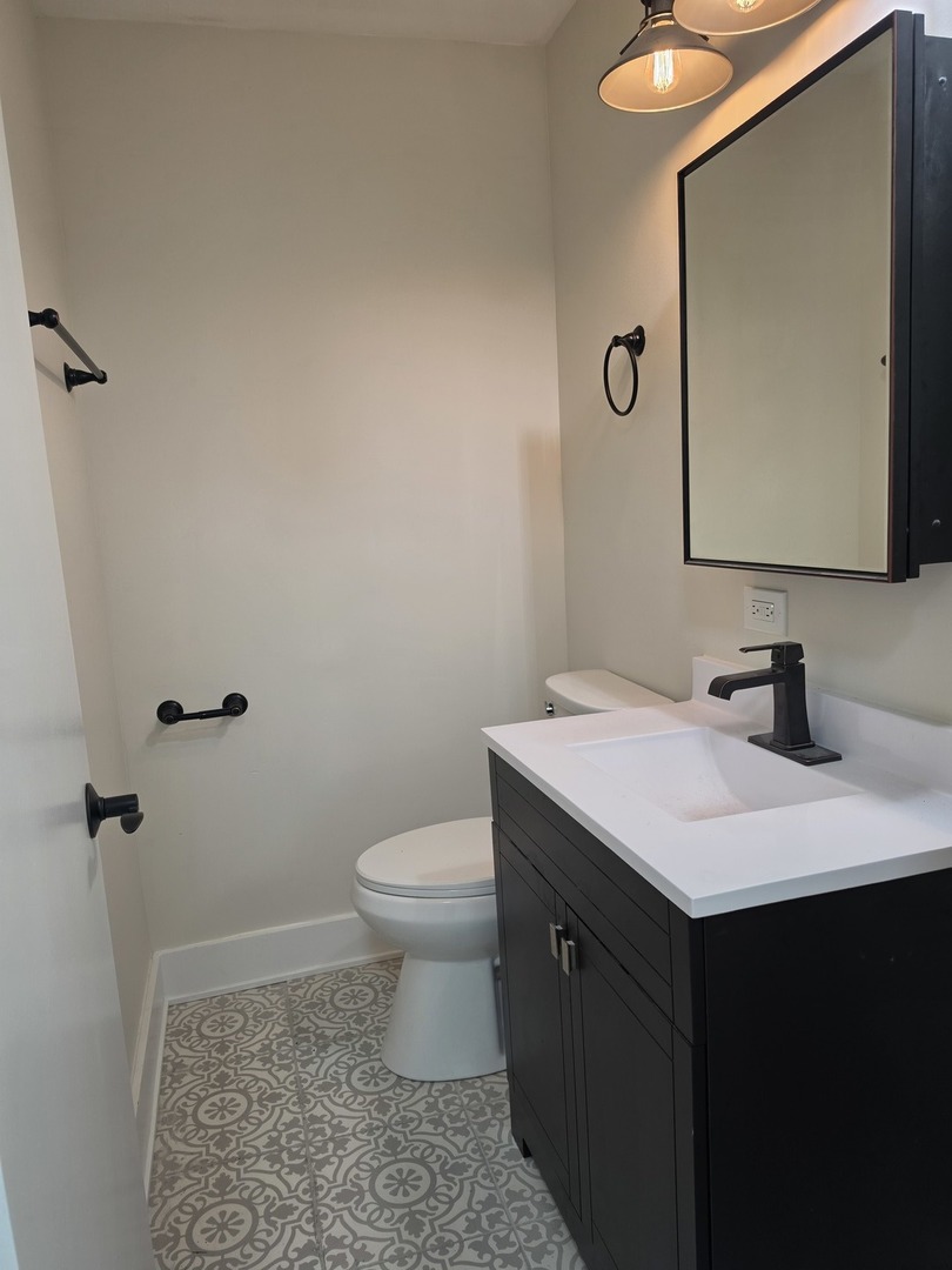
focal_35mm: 23
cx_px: 476
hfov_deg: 58.9
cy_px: 635
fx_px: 843
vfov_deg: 73.9
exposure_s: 1/120
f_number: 1.4
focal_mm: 6.5
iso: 125
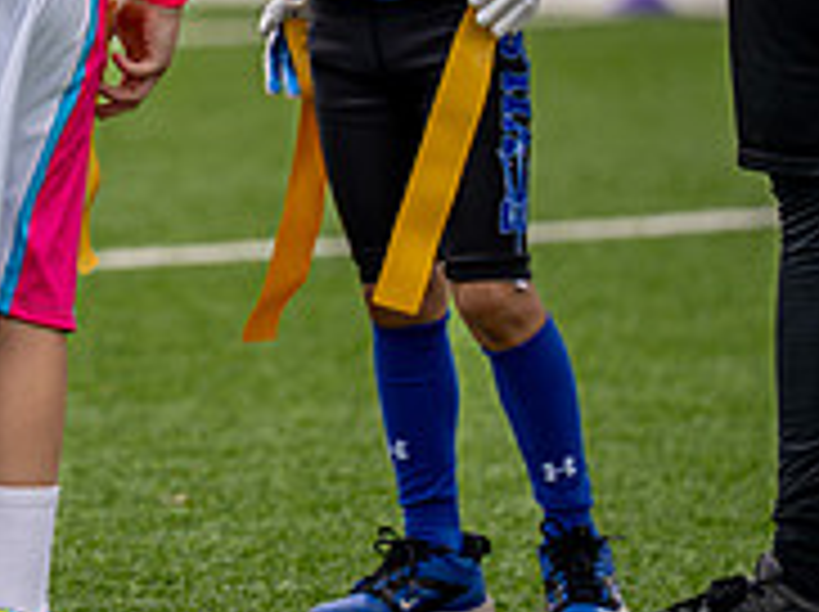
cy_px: 16
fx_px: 16067
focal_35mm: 680
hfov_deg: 2.9
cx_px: -301
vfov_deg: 2.2
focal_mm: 171
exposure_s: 1/1600
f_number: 2.8
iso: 100
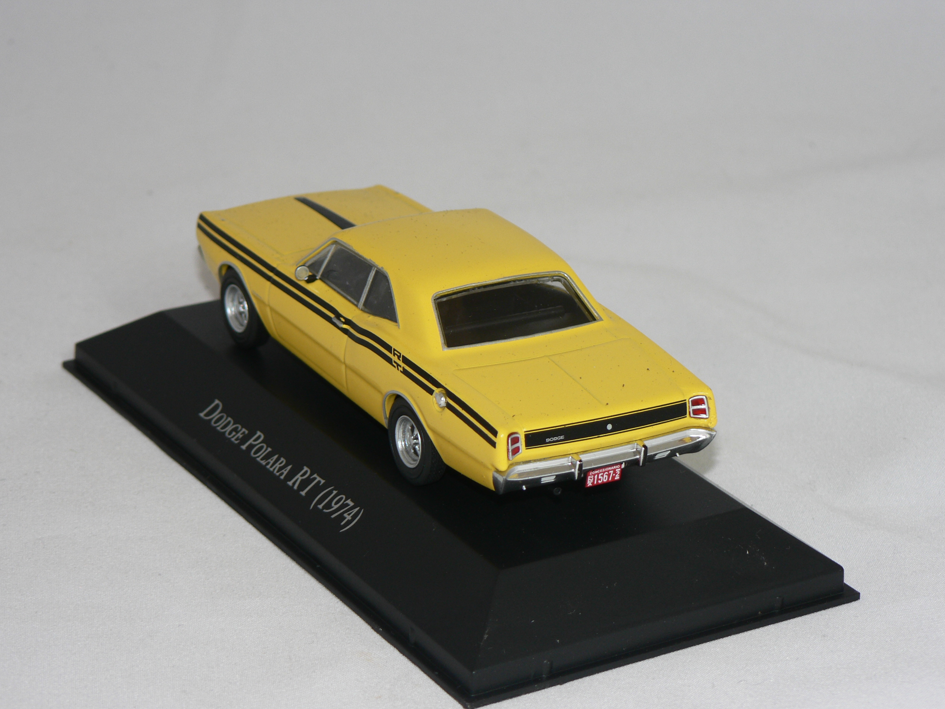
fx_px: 3085
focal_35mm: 113
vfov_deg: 13.1
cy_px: 357
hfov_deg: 17.4
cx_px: 472
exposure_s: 1/60
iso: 80
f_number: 3.2
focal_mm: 18.6
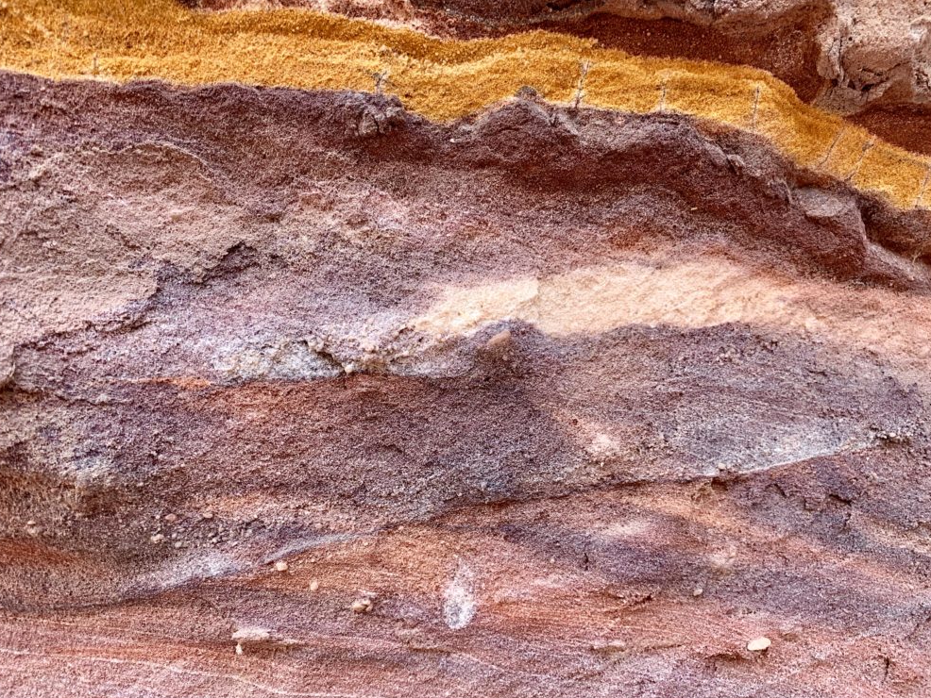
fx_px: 726
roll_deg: -0.6
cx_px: 469
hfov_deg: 65.3
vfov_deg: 51.4
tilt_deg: +17.8
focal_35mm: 27
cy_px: 361
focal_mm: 4.25
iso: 50
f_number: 1.8
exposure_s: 1/121
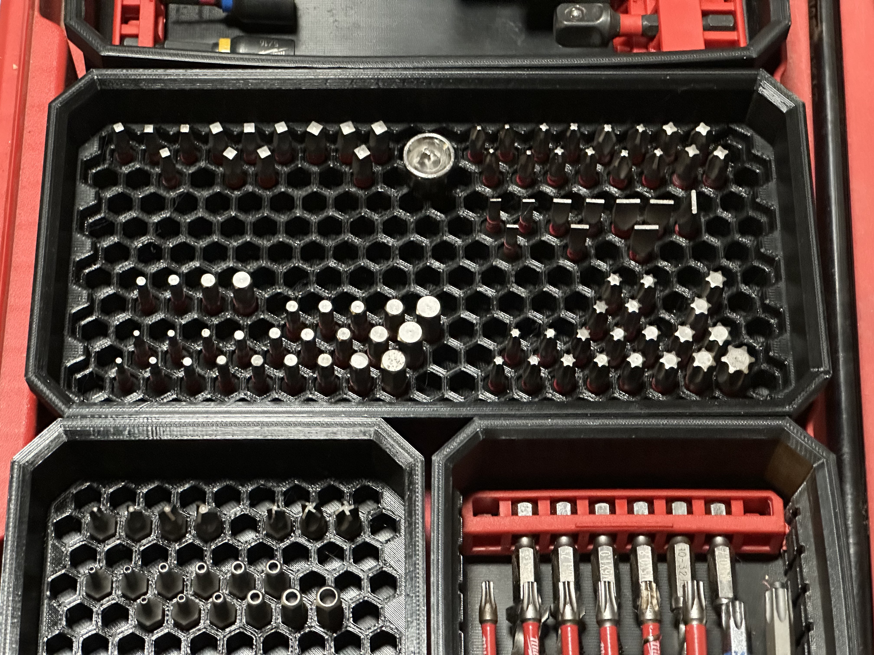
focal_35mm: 77
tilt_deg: -56.9
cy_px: 328
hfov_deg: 25.3
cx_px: 437
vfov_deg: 19.1
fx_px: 1944
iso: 2000
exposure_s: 1/30
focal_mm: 9
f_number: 2.8
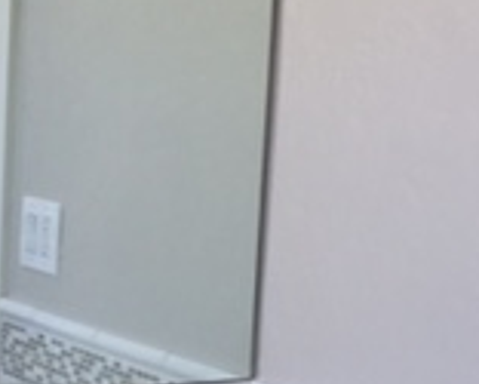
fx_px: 1646
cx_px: 9
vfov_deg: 13.3
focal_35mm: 116
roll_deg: -2.2
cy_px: 252
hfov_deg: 16.3
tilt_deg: -7.3
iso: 32
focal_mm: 4.15
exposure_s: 1/60
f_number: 2.2
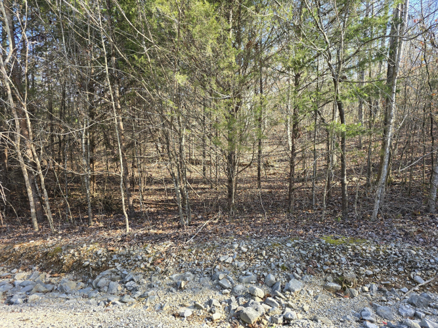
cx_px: 219
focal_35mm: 23
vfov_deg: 58.9
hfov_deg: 73.9
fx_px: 291
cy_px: 164
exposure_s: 1/180
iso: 32
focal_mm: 6.3
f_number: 1.7
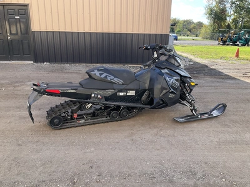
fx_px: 209
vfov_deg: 48.2
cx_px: 125
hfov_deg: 61.7
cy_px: 94
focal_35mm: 29
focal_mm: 3
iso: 25
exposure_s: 1/294
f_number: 1.8
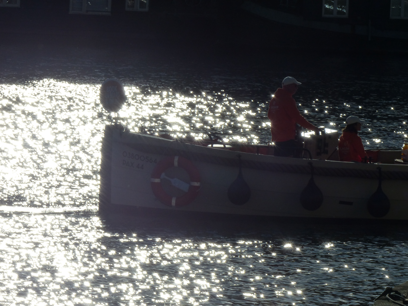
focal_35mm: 274
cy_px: 153
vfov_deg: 5.4
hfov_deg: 7.2
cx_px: 204
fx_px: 3229
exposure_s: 1/1600
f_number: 8
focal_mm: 49.2
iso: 160
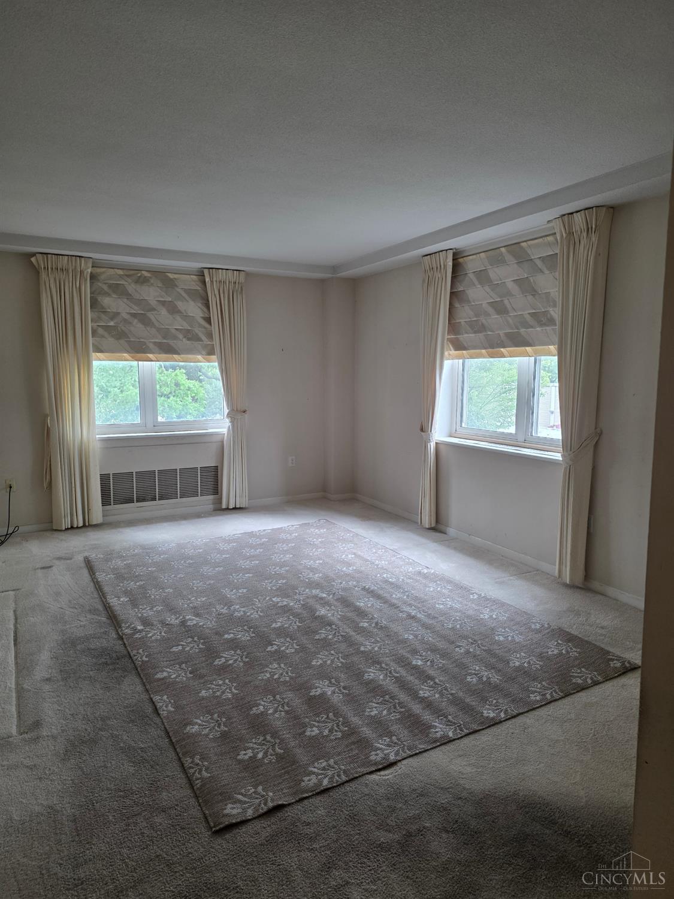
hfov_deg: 58.9
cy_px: 450
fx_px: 597
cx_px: 337
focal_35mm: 23
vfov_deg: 73.9
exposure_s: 1/120
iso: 250
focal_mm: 6.3
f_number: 1.7
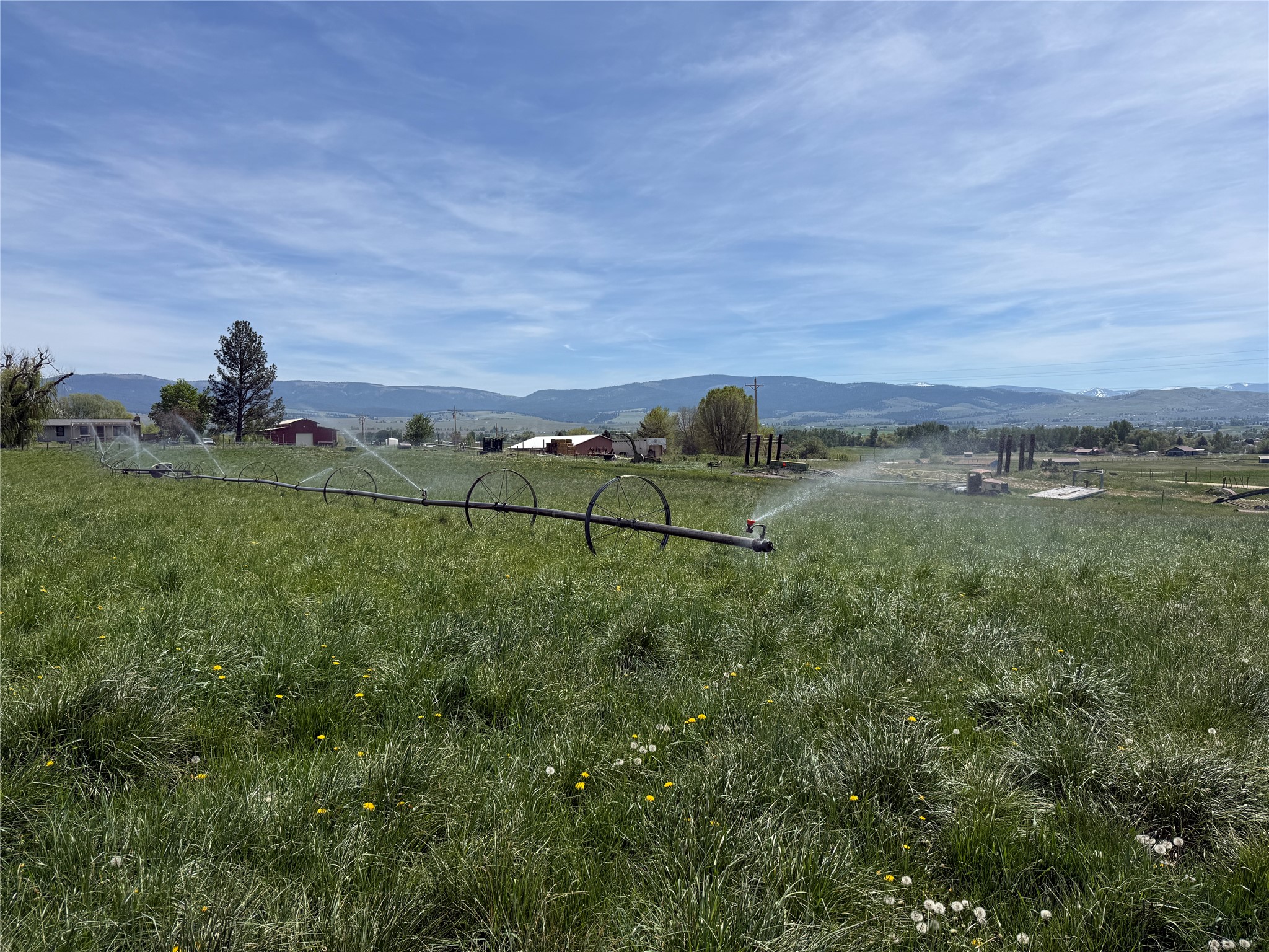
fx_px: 880
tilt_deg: -2.8
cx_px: 634
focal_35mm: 24
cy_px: 476
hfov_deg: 71.6
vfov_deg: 56.8
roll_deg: +1.7
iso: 80
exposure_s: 1/6711
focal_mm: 6.76
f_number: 1.78
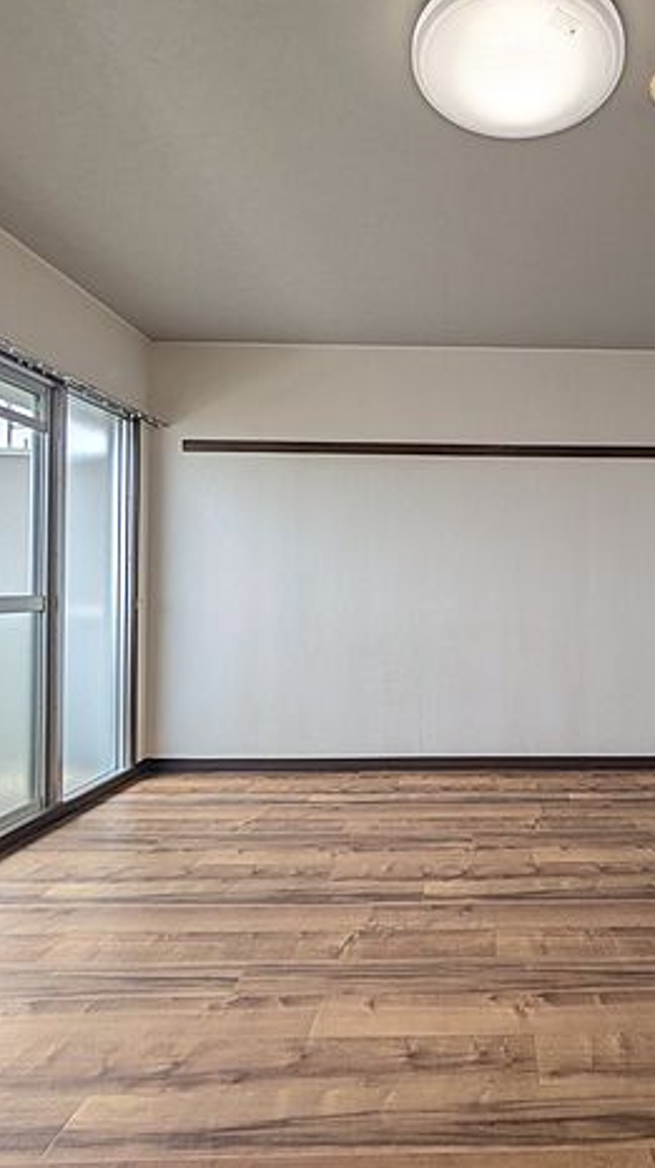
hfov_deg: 51.0
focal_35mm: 21
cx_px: 499
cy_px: 573
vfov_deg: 83.9
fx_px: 649
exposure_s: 1/529
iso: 49
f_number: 2.2
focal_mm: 1.83
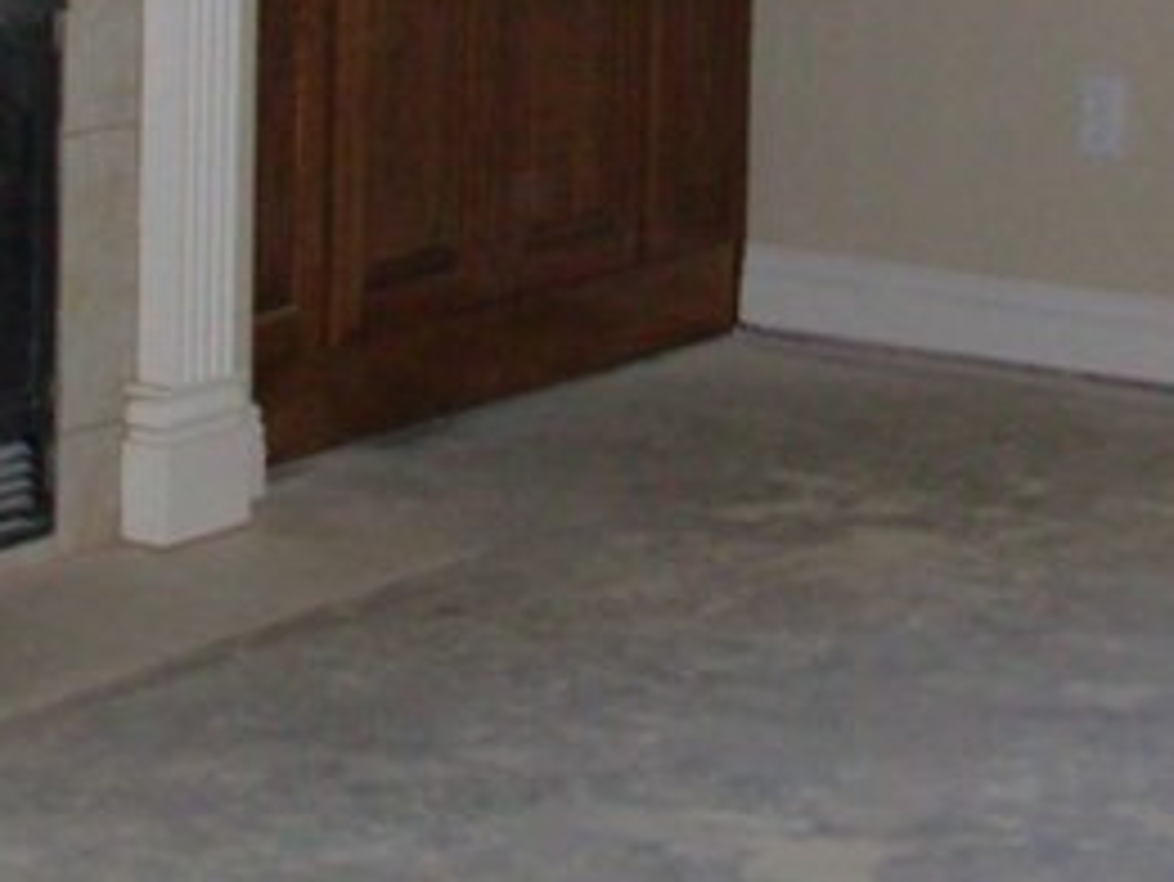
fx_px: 5056
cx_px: 423
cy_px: -410
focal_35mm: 149
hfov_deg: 13.2
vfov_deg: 9.7
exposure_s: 1/85.4
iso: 133
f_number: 2.9
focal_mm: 6.3
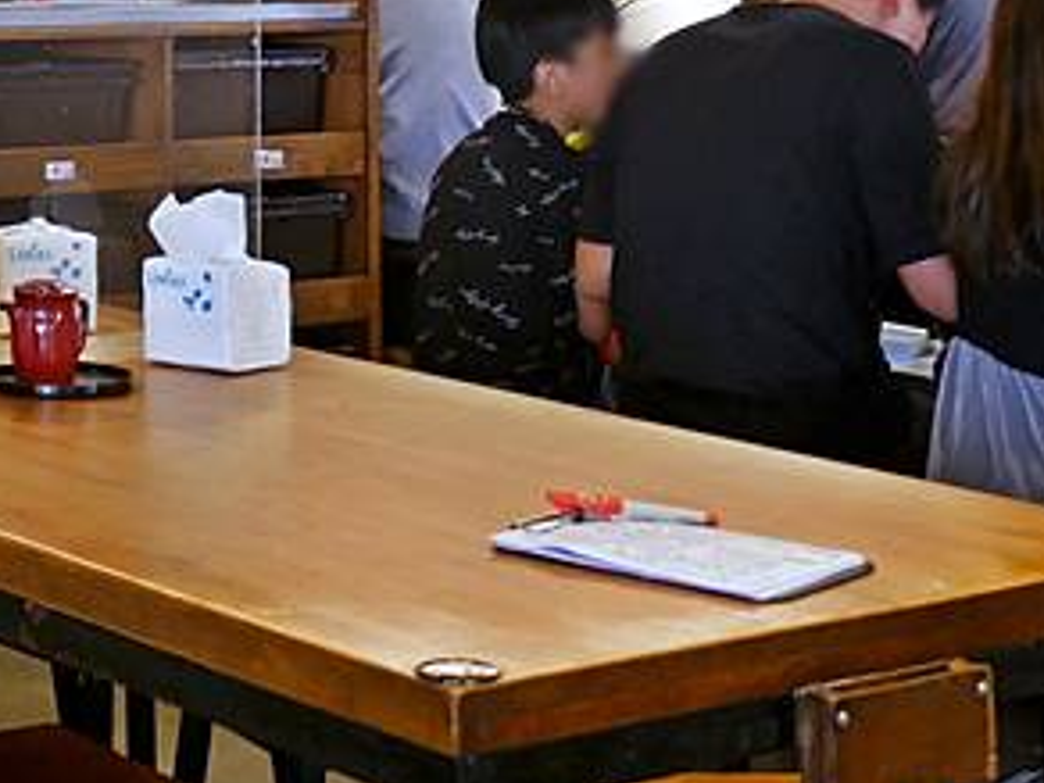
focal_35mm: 96
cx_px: -175
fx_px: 2895
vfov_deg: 14.3
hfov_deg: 19.4
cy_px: -409
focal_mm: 14
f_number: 2.5
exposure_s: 1/60
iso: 400
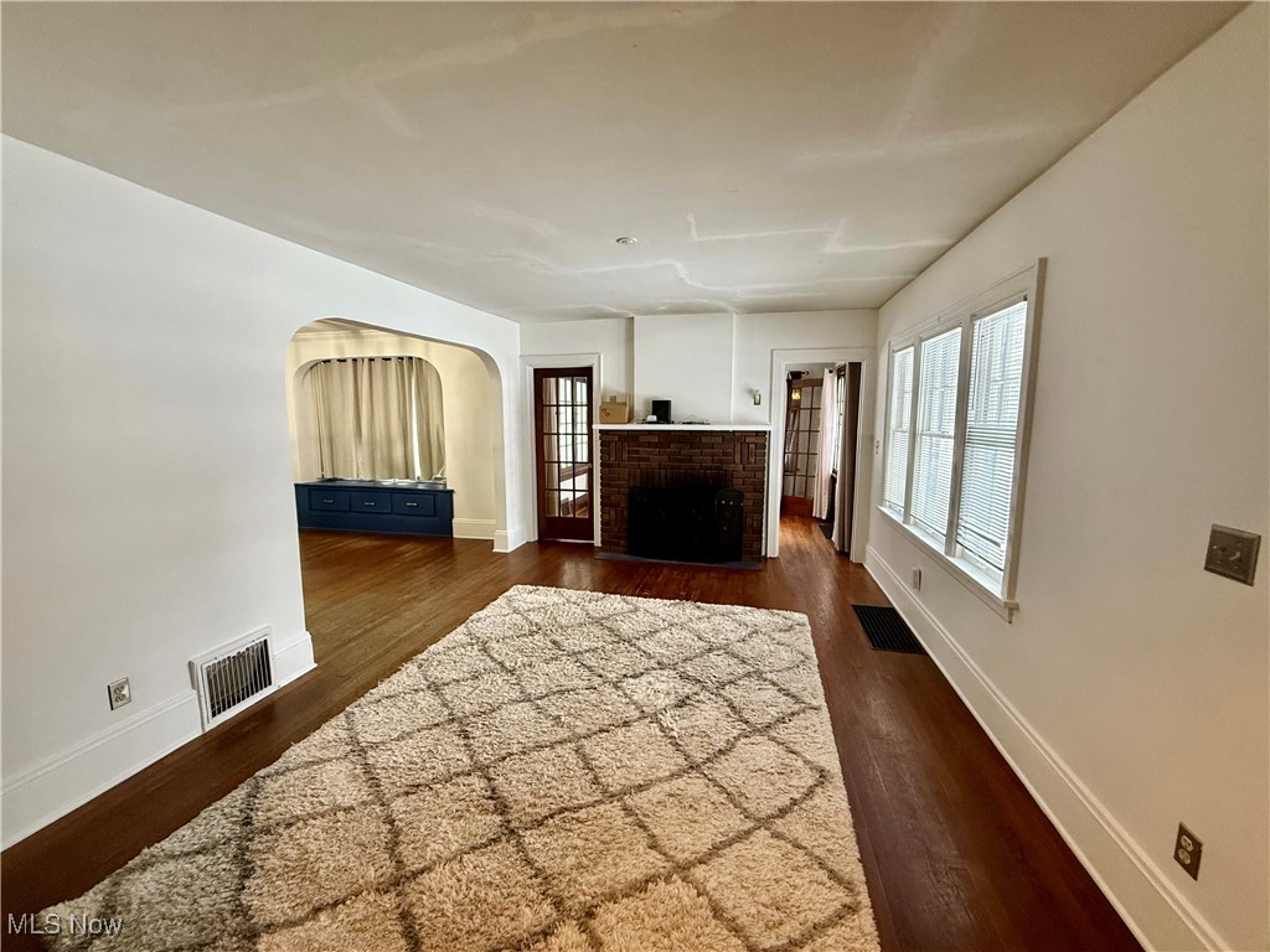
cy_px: 476
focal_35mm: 14
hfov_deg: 102.1
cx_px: 635
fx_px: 514
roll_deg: +0.7
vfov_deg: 85.7
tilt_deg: -6.6
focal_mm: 2.22
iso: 320
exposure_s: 1/60
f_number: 2.2
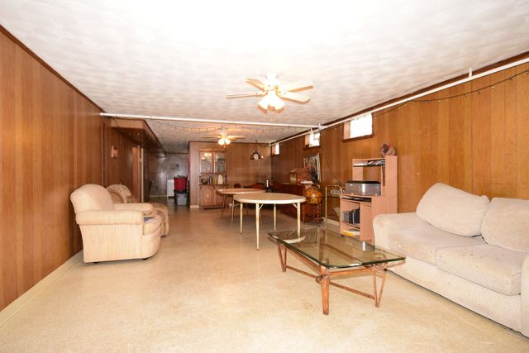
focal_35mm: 18
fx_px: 265
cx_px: 264
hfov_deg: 90.0
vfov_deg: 67.4
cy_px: 176
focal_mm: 12
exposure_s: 1/60
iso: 3200
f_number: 10
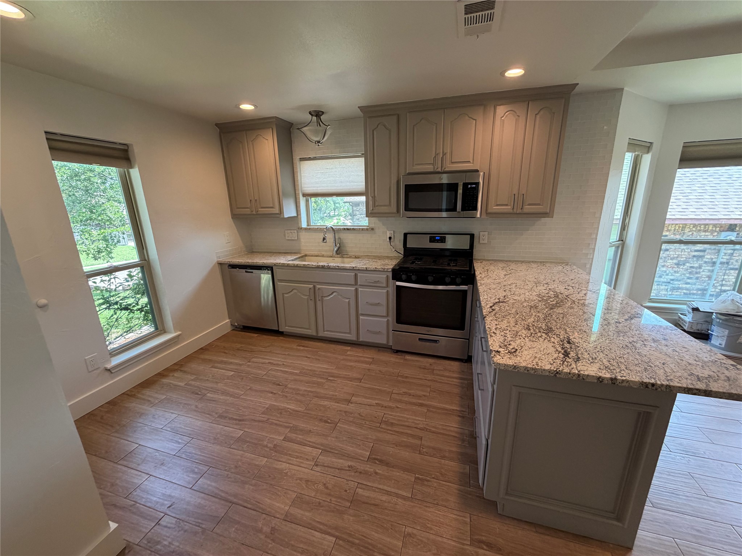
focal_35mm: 14
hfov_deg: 102.1
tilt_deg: -15.3
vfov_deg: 85.7
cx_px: 371
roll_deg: +1.0
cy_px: 278
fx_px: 300
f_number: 2.2
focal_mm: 2.22
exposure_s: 1/120
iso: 200
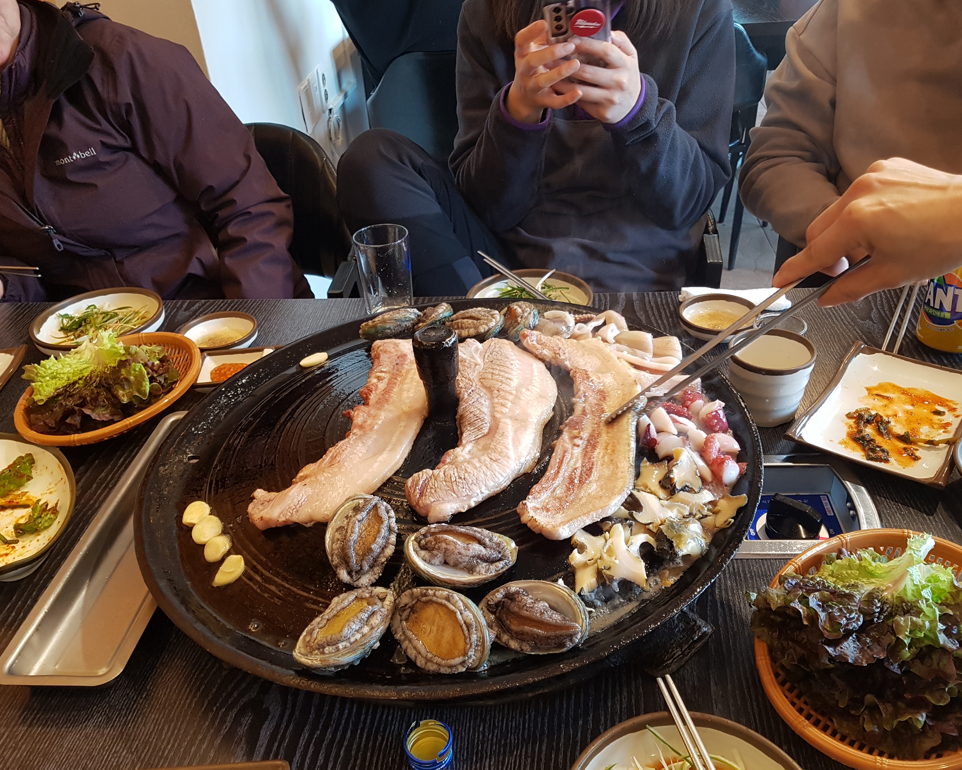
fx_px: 797
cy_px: 375
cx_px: 514
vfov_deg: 51.5
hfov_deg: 62.1
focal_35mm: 28
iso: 100
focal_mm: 4.2
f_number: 1.7
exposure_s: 1/60
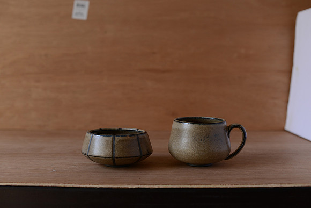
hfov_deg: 39.6
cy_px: 104
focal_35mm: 50
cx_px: 156
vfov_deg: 27.0
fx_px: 432
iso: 500
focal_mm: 50
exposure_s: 1/100
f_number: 3.5
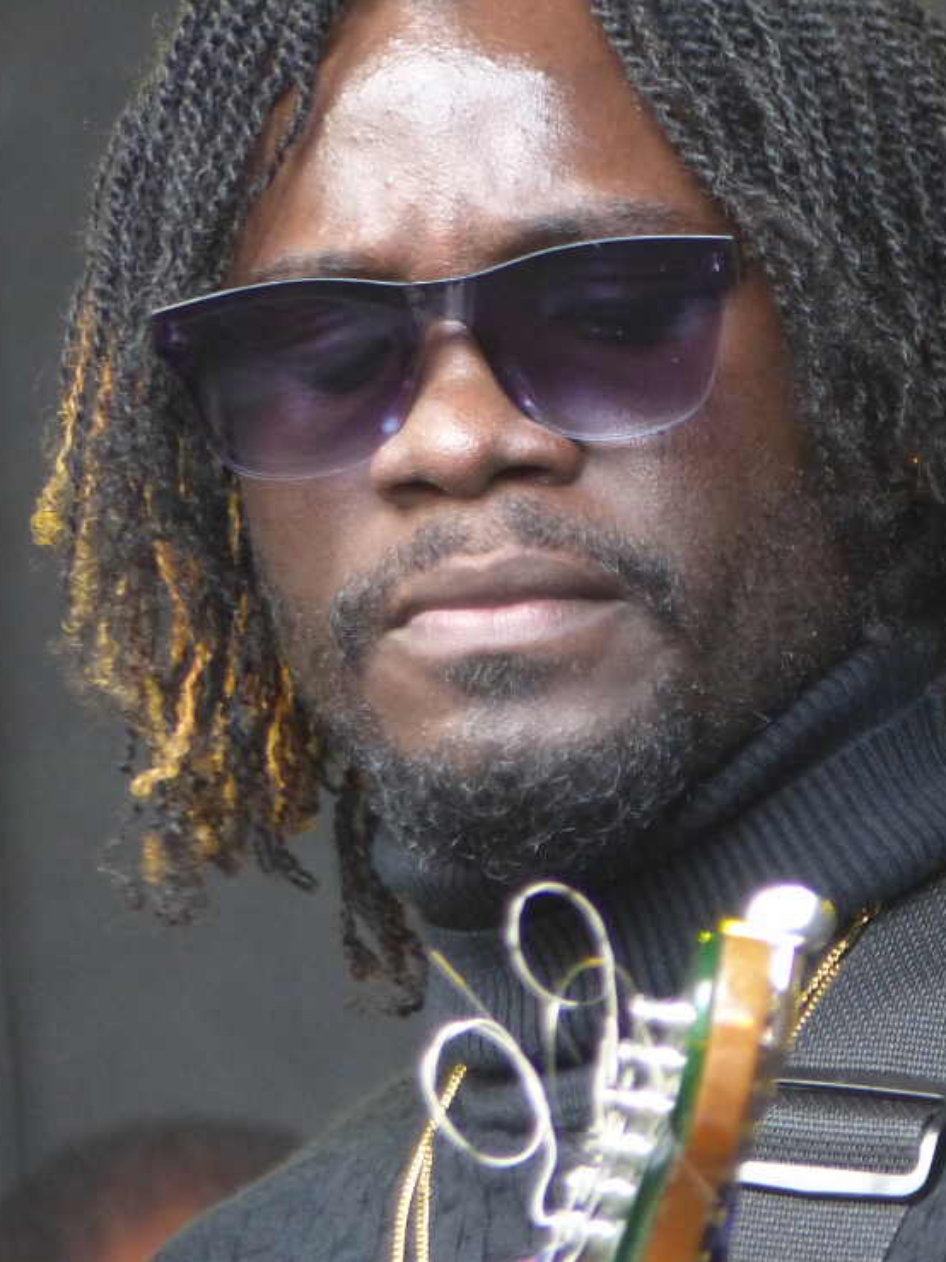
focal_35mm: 785
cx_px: 561
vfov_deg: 2.5
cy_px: 579
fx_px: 28612
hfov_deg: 1.9
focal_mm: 104.4
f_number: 2.8
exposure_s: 1/100
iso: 400
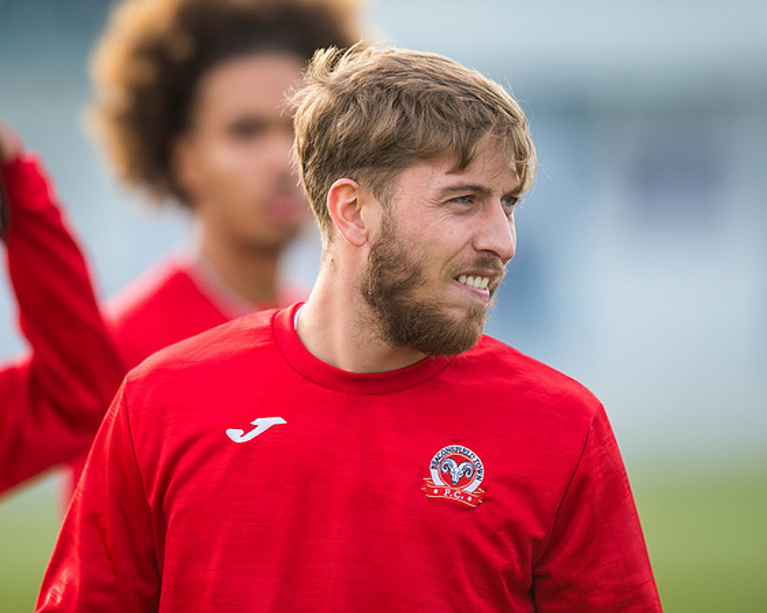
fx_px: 11574
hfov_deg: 3.8
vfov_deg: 3.0
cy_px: 319
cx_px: 340
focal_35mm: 510
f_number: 2.8
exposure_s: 1/3200
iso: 800
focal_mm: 400
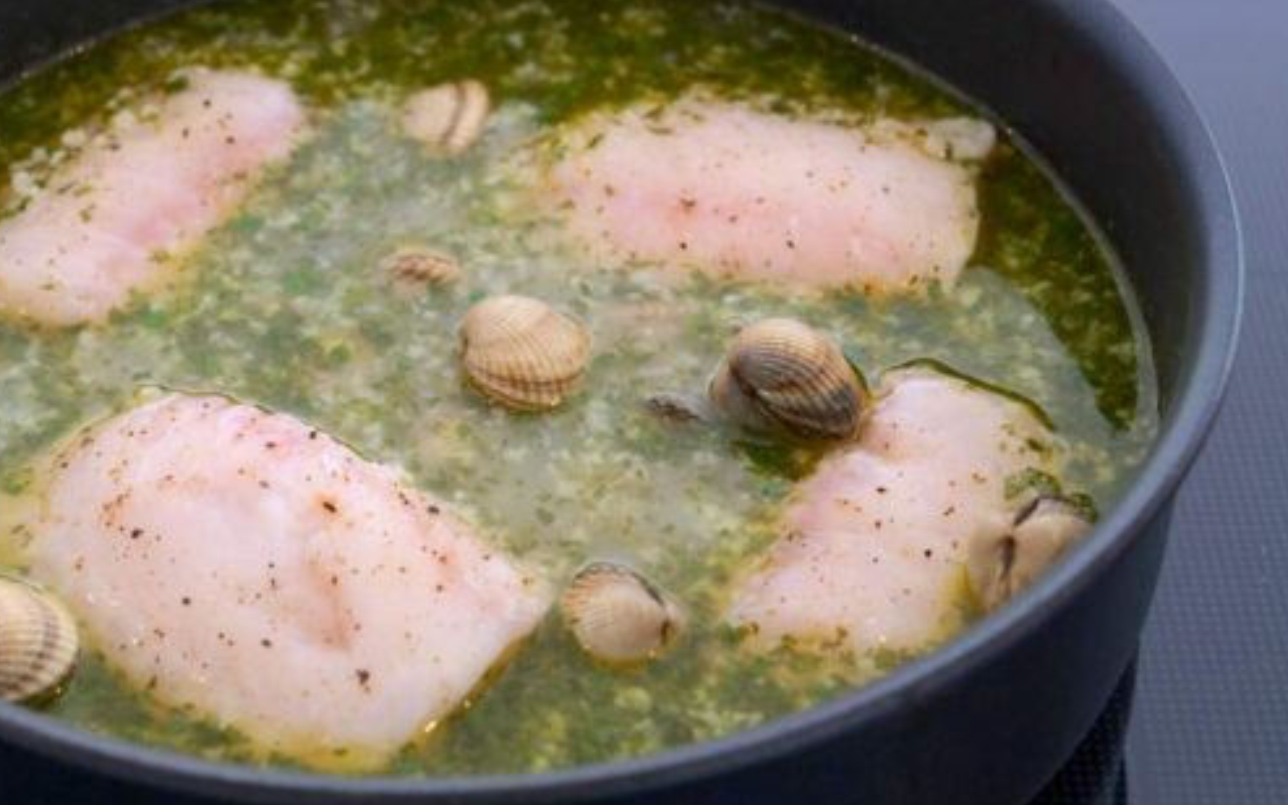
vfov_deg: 19.7
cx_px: 468
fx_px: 2316
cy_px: 355
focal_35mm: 66
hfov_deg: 30.9
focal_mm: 24
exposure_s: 1/60
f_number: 3.5
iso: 200
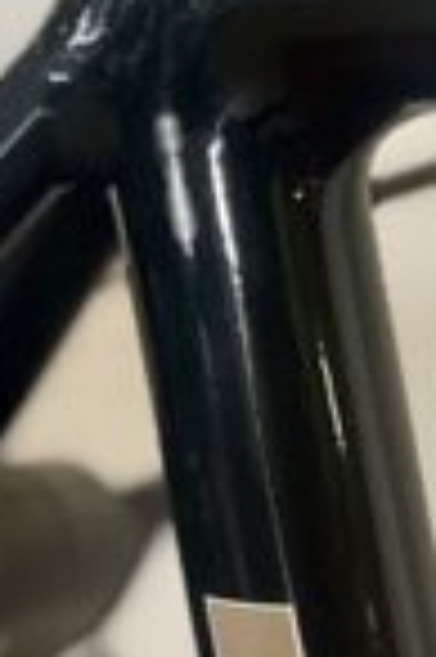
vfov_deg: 18.4
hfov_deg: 12.0
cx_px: -121
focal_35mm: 111
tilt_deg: -16.3
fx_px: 2021
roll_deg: +1.4
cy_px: 306
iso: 125
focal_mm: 5.1
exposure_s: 1/100
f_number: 1.6
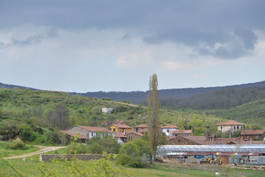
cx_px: 132
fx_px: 938
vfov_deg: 10.8
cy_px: 88
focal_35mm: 128
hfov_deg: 16.1
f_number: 6.3
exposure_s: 1/250
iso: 100
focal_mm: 85
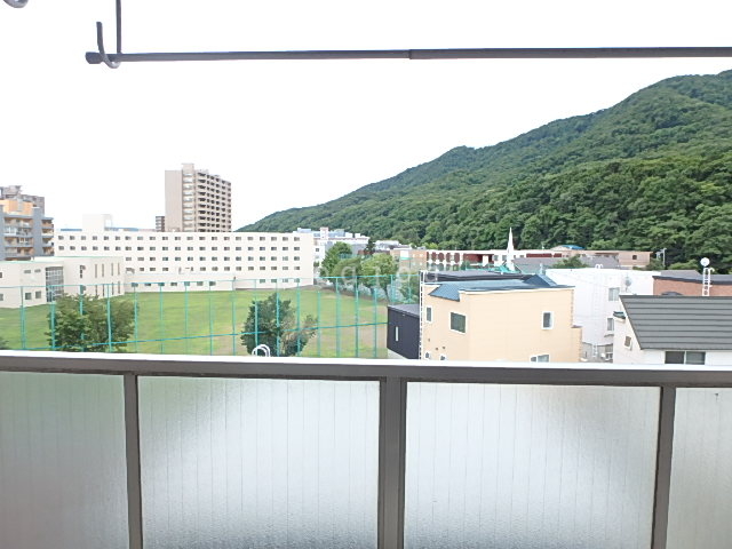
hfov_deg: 79.0
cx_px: 366
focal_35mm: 21
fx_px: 444
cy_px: 274
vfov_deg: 63.4
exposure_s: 1/100
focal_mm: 3.7
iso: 125
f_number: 3.5
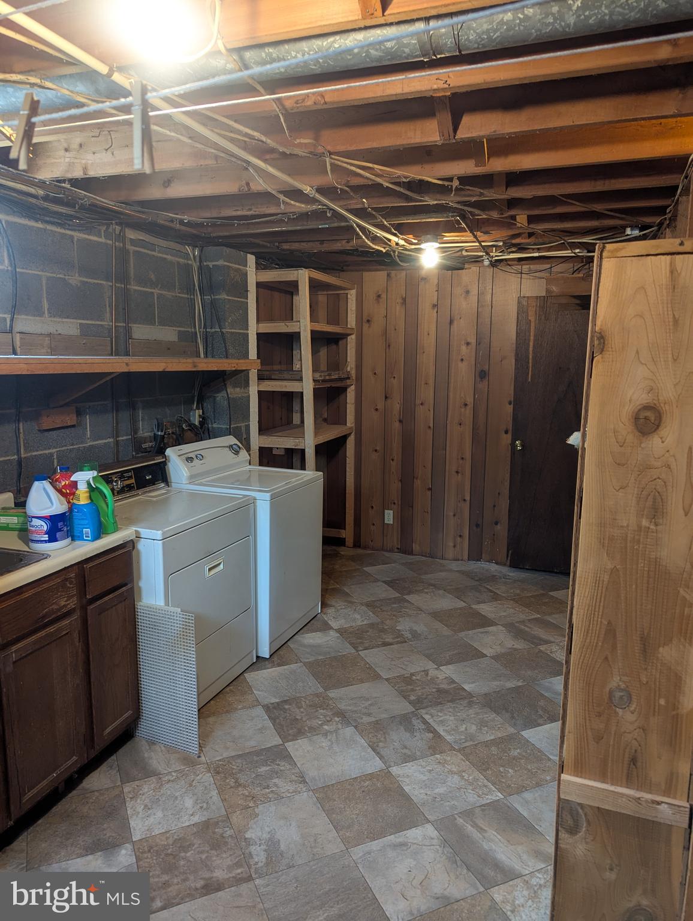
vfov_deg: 71.5
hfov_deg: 56.9
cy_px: 460
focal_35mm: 24
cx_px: 346
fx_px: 639
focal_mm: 6.81
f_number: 1.85
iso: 172
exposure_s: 1/24
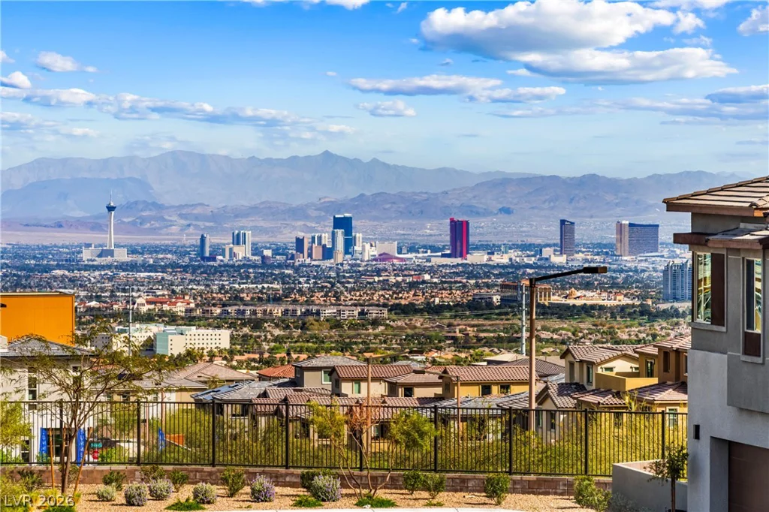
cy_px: 256
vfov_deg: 8.2
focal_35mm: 167
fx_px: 3566
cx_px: 384
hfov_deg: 12.3
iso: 320
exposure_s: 1/8000
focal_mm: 167
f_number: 11
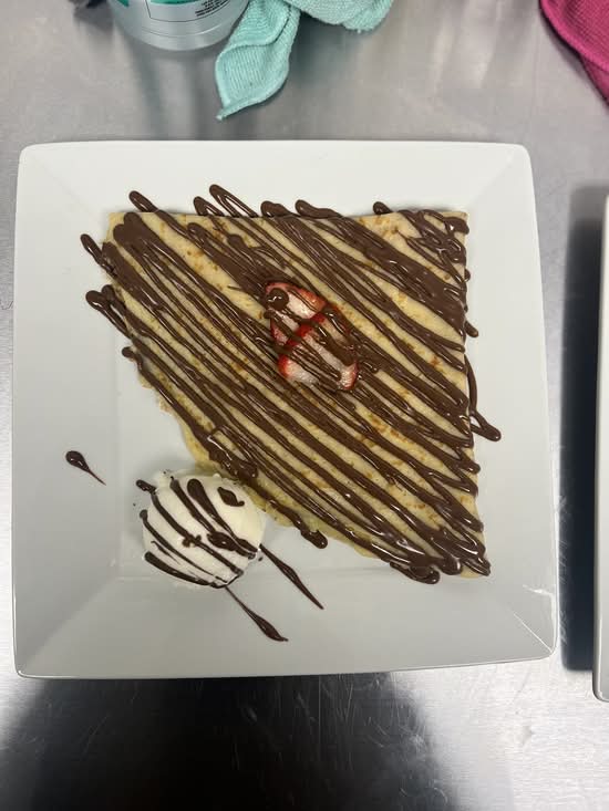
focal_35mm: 26
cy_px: 406
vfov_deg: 67.3
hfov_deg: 53.1
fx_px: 610
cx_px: 304
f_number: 1.5
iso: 80
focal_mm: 5.7
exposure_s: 1/120
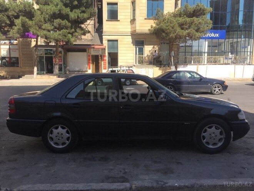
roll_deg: -1.1
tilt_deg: -7.4
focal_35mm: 29
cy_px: 96
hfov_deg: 61.7
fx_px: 213
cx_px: 127
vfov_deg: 48.2
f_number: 2.2
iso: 32
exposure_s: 1/1099
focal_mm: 4.15
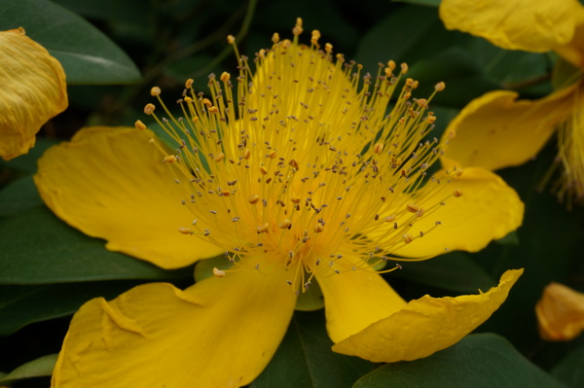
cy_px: 194
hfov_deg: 43.6
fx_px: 729
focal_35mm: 45
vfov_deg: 29.8
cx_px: 292
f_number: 16
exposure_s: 1/30
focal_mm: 30
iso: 100
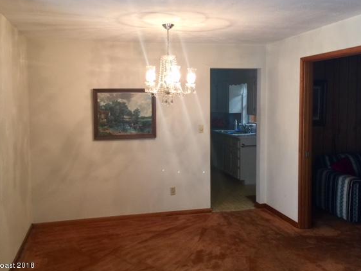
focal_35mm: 33
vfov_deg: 42.9
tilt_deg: -4.1
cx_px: 172
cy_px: 124
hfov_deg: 55.3
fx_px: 344
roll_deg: -0.2
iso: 40
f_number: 2.2
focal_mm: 4.15
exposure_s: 1/15
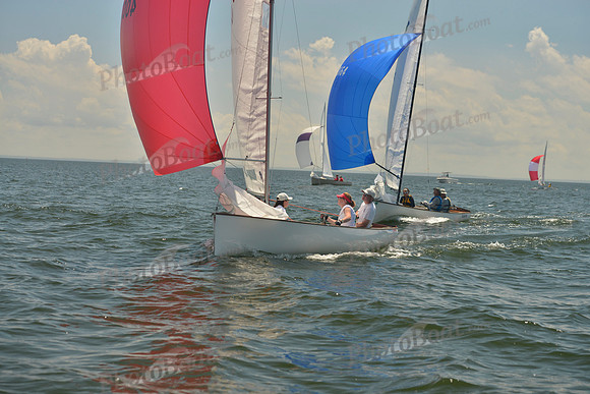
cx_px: 295
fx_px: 1344
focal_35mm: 82
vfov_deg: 16.7
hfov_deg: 24.8
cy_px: 197
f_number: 5.6
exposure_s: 1/800
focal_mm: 82
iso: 200
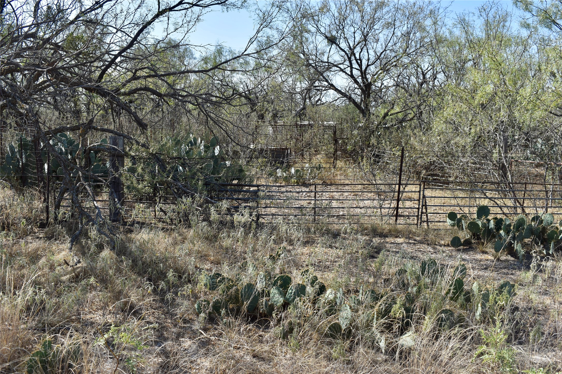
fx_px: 609
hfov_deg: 49.6
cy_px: 187
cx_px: 281
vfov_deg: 34.2
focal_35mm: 39
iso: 110
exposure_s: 1/250
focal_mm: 26
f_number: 8
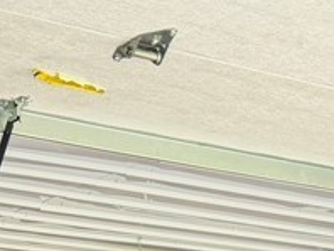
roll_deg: -0.1
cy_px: 590
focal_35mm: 124
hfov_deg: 15.7
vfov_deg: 10.4
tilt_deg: -6.7
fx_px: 1198
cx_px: 52
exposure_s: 1/121
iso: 200
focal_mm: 6.76
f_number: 1.78
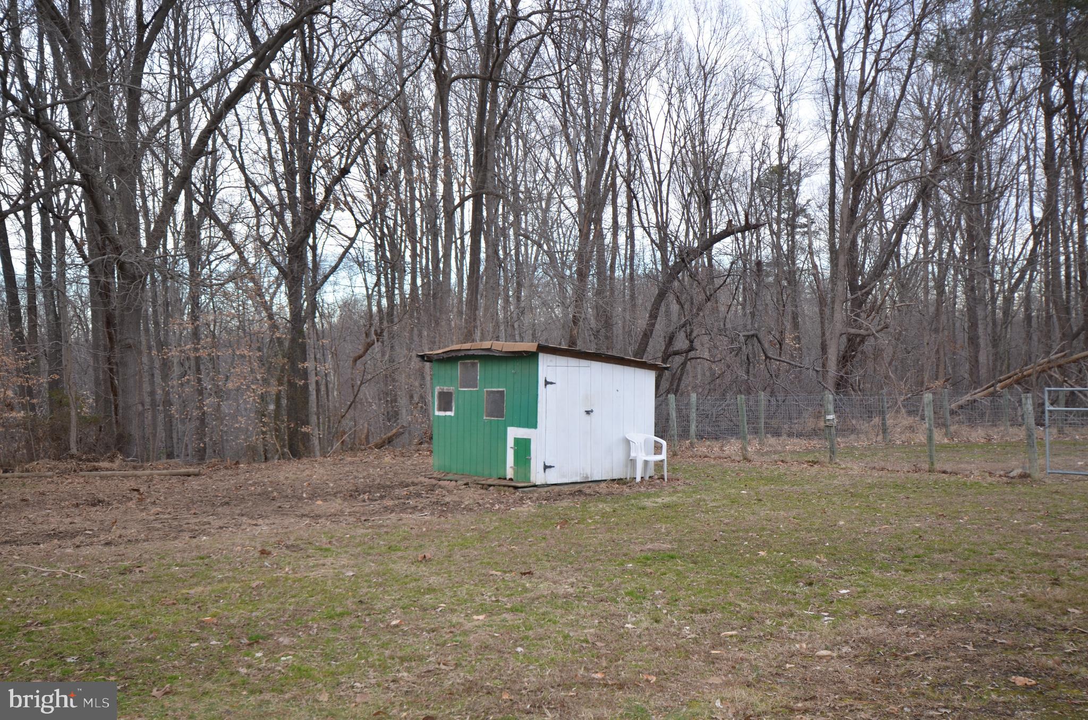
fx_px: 1086
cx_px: 544
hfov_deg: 53.2
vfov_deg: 36.7
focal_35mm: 36
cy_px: 360
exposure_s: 1/100
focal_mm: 24
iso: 400
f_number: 4.5
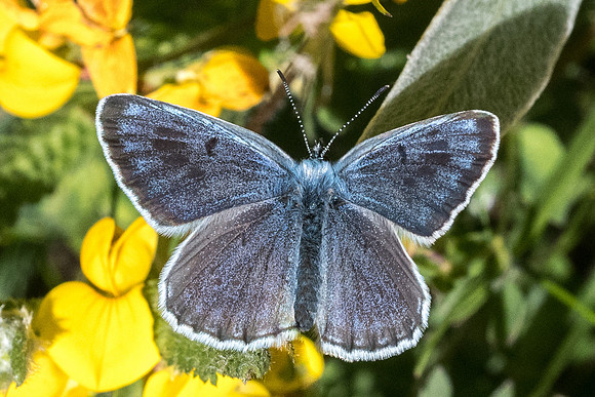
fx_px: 12765
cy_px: 243
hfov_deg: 2.7
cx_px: 296
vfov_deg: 1.8
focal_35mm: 772
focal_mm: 150
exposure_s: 1/1250
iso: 1000
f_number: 13
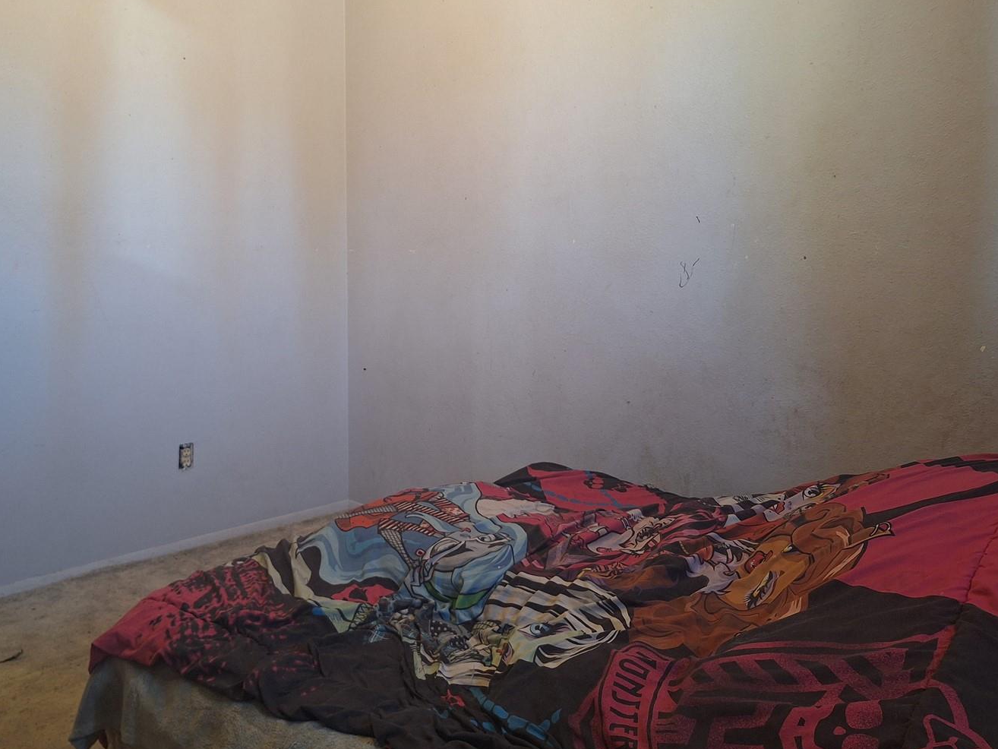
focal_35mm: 28
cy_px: 340
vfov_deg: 49.7
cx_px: 410
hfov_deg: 63.0
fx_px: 807
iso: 250
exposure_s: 1/40
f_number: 1.8
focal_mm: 5.54
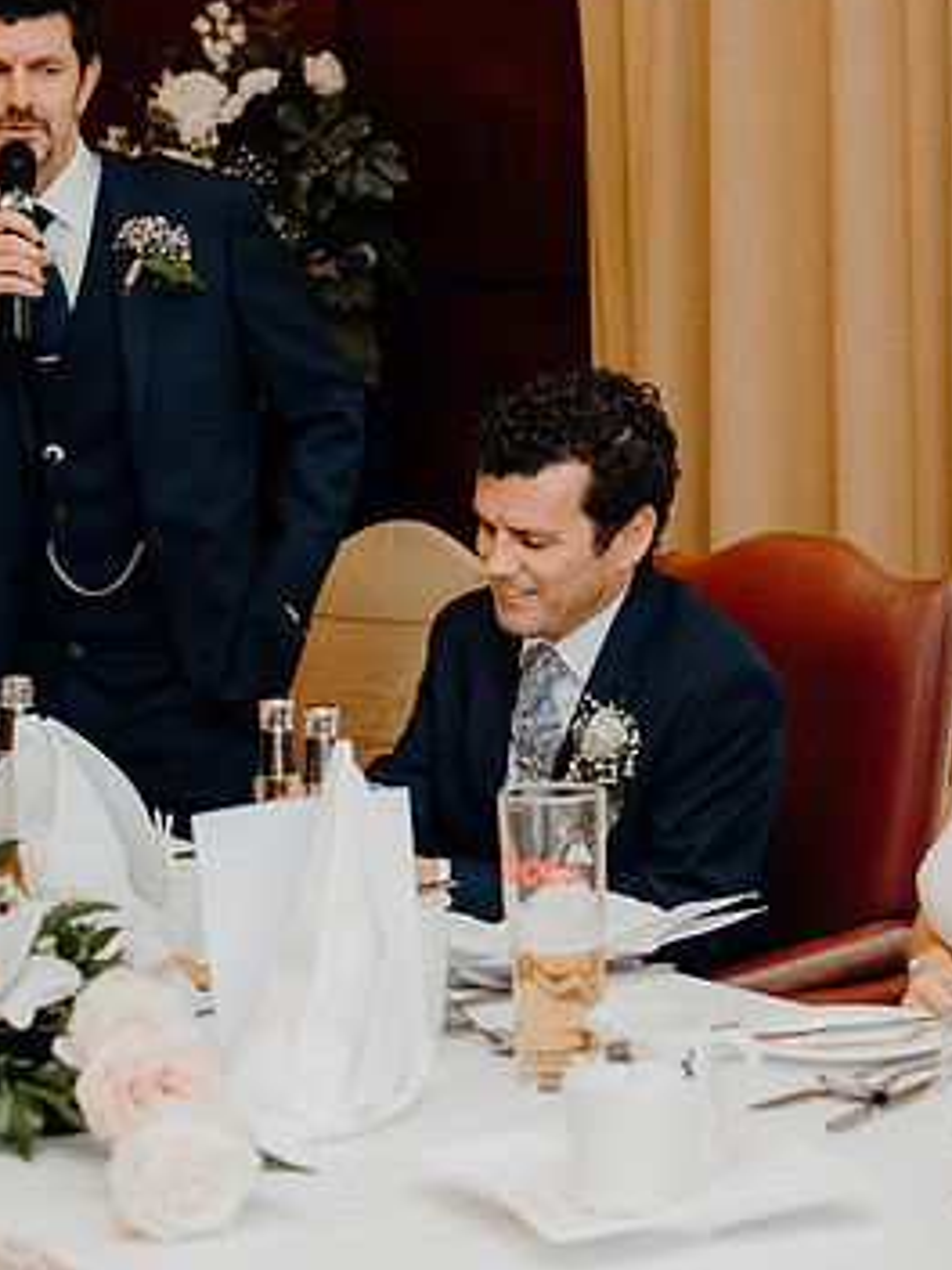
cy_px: 590
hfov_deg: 16.0
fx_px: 3374
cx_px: 602
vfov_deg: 21.3
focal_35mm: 92
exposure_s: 1/200
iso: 1250
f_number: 2.8
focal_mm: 39
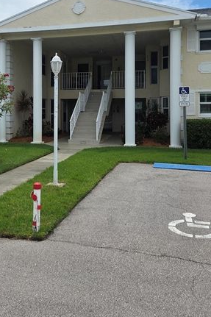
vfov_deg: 51.0
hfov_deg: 35.5
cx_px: 69
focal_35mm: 37
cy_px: 106
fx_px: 326
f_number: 1.8
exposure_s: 1/7328
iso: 80
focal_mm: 5.4
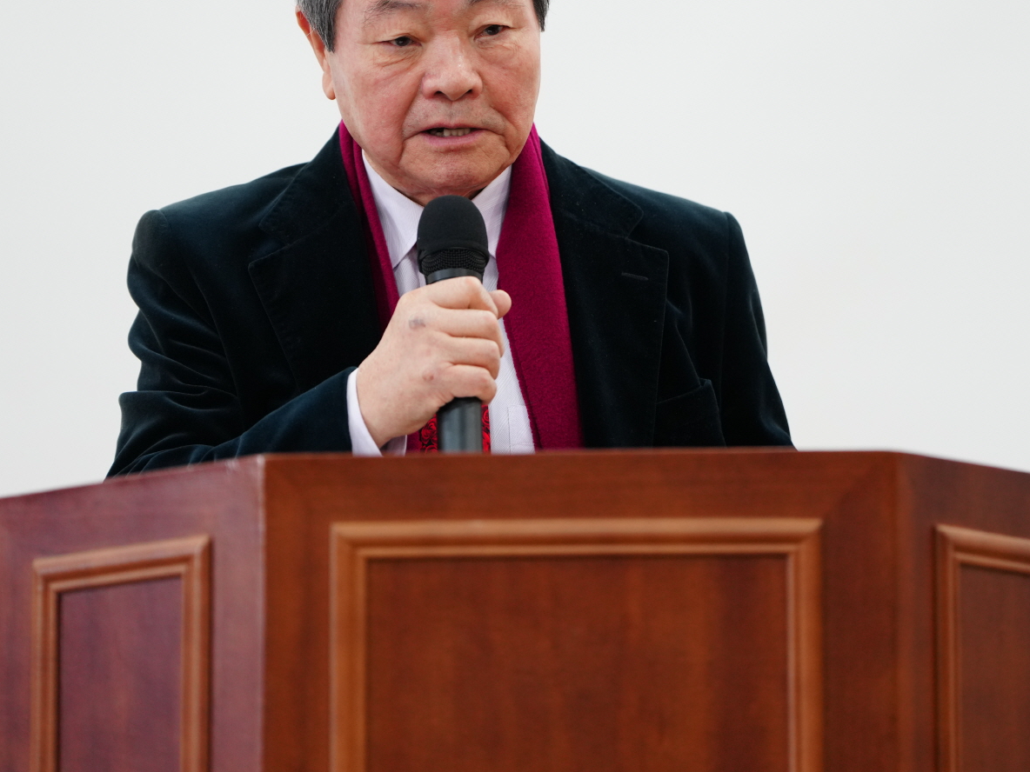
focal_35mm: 263
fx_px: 7826
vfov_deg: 5.6
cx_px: 554
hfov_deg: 7.5
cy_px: 251
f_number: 2.8
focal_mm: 180
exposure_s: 1/160
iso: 1000
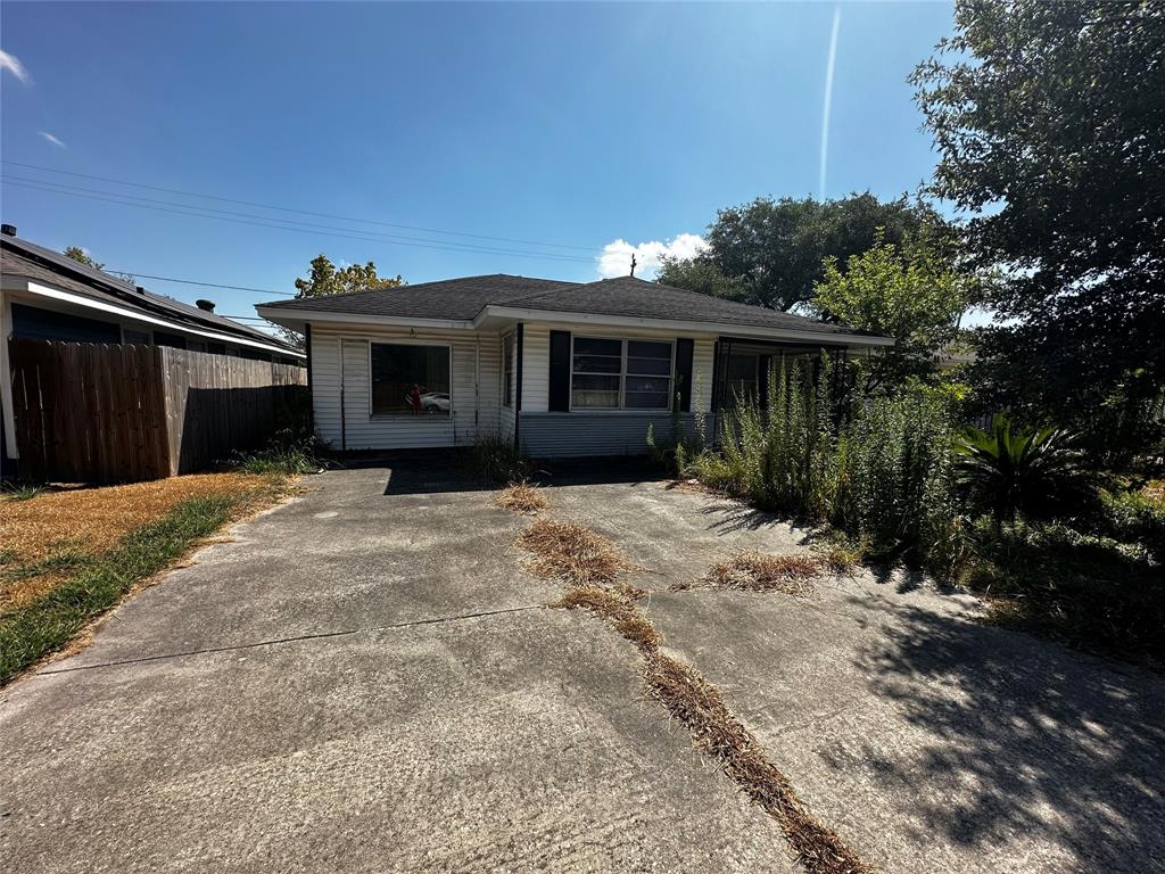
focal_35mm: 14
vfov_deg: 85.7
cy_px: 437
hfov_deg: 102.1
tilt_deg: -4.7
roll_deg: -1.4
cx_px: 582
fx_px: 471
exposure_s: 1/1575
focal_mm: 2.22
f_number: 2.2
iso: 50
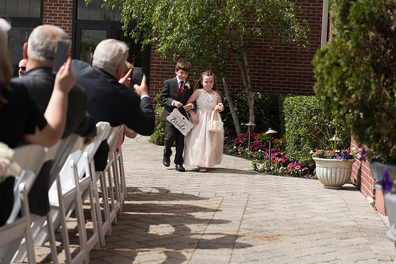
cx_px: 198
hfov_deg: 28.8
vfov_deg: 19.5
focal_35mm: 70
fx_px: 770
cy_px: 132
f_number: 2.8
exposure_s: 1/1250
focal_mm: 70
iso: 64
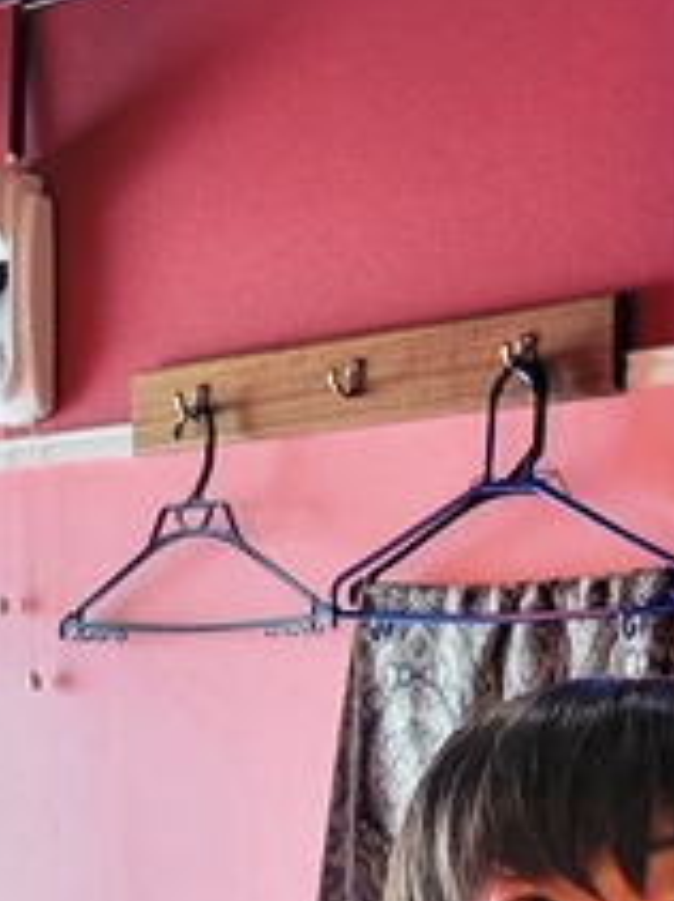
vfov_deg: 26.7
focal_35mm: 64
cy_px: 1089
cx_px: 823
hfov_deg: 21.2
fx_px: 1663
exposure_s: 1/40
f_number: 1.8
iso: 320
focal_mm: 5.4
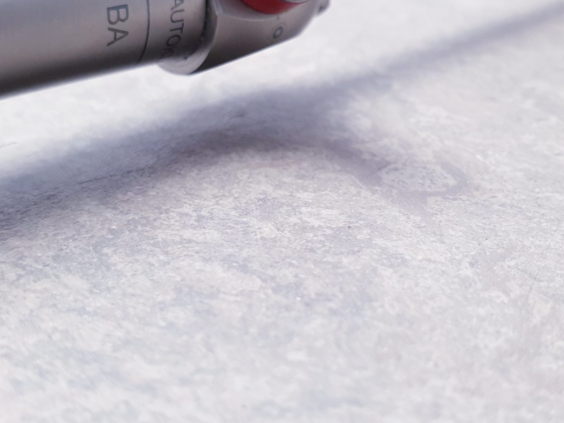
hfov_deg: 39.5
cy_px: 188
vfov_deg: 30.2
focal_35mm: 48
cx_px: 338
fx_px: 782
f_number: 2.4
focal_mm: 4.3
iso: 125
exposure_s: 1/50
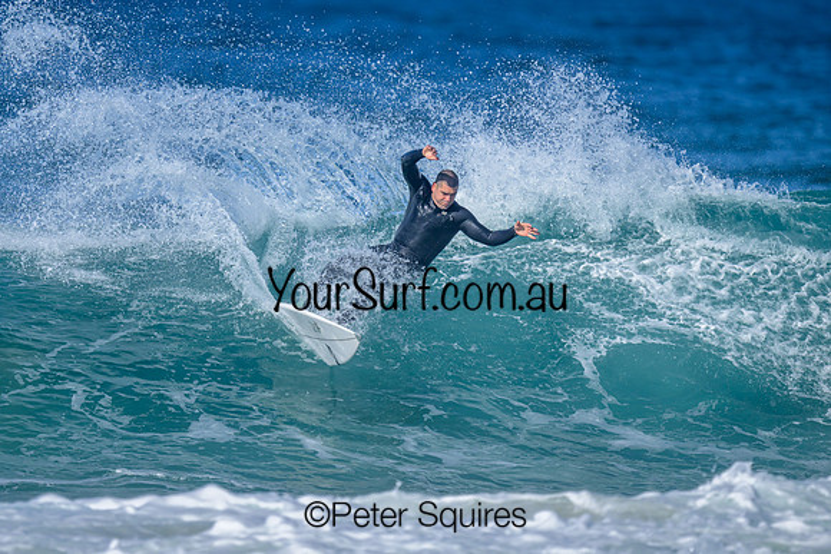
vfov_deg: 1.3
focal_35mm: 1096
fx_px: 25313
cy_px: 260
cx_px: 273
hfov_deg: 1.9
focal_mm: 800
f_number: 6.3
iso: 280
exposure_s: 1/2000
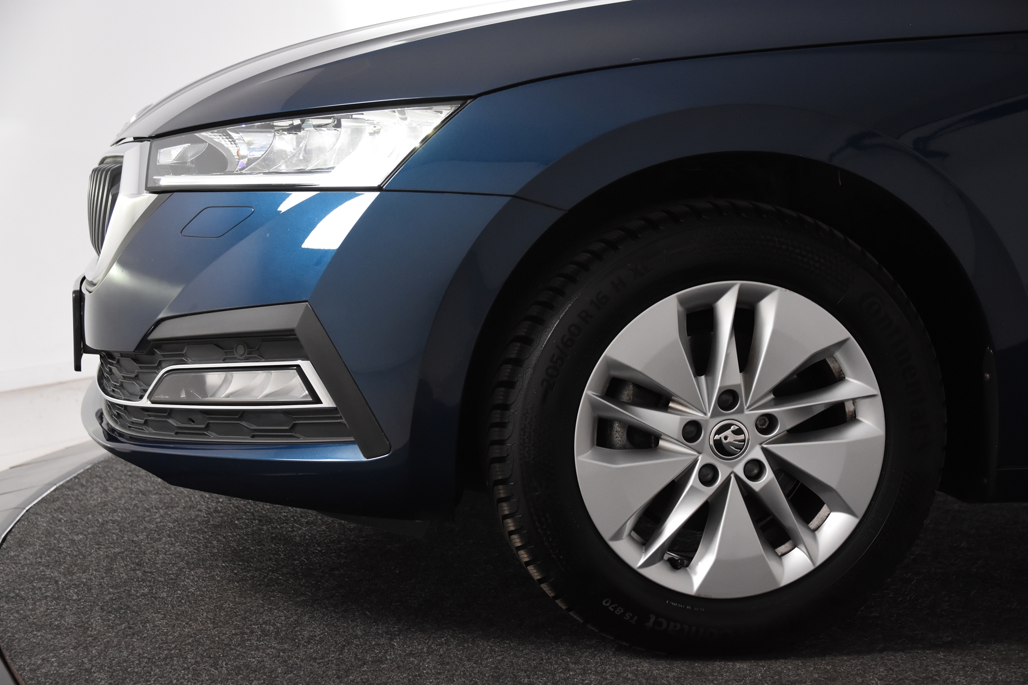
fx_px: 1713
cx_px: 514
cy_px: 342
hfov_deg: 33.4
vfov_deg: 22.6
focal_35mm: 60
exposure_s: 1/100
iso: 1600
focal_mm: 40
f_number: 5
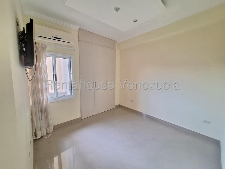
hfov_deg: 106.2
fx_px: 85
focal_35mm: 13
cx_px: 112
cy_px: 84
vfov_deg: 89.9
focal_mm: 1.74
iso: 160
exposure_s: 1/33
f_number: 2.2
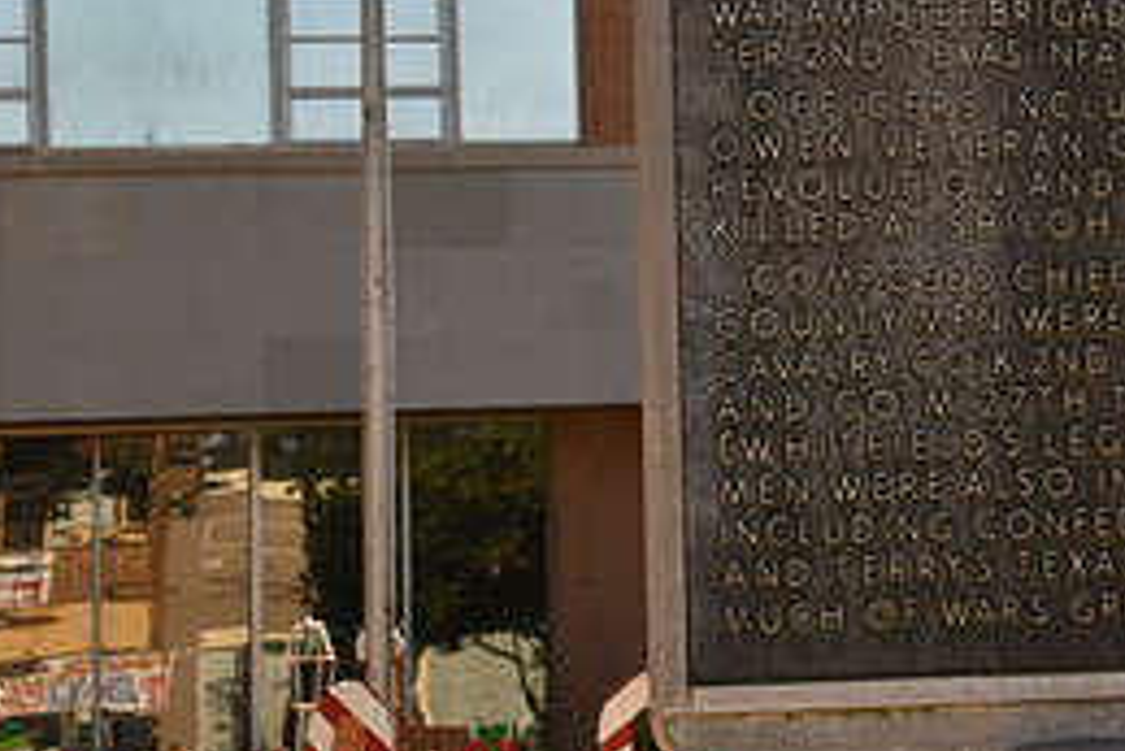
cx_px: 1168
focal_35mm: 222
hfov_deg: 9.2
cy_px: 24
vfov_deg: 6.2
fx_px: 6941
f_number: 22
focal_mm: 66
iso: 250
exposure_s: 1/160
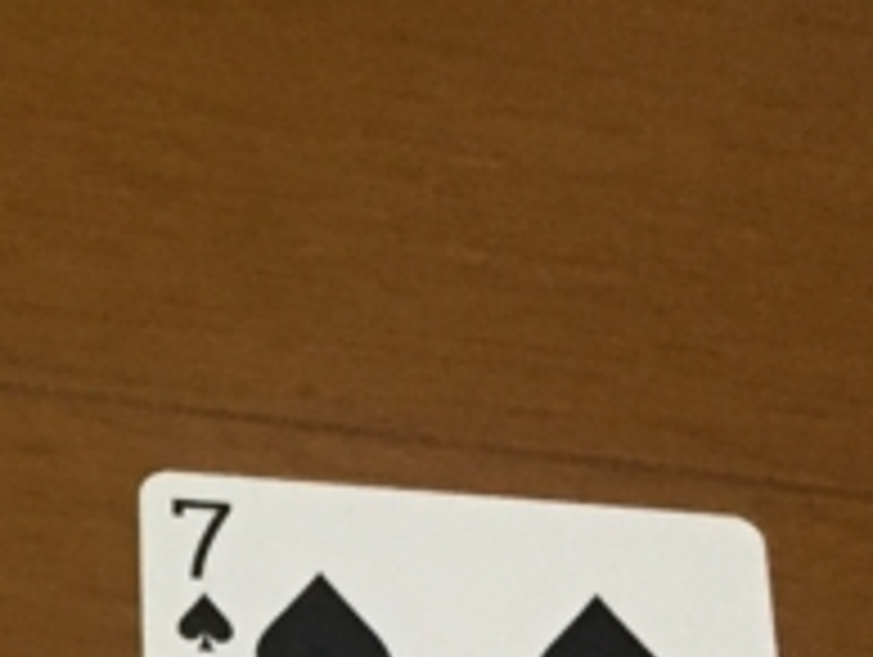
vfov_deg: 8.6
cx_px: -558
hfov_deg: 12.1
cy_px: 1719
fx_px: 3863
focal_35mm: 153
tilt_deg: -65.8
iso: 250
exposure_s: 1/24
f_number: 2.2
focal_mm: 4.15
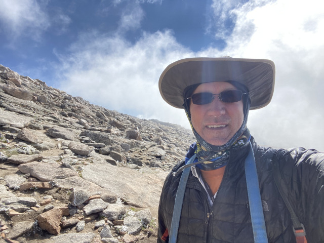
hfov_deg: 73.9
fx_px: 215
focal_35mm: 23
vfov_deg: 58.9
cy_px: 122
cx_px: 162
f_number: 2.2
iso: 25
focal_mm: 2.71
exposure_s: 1/667
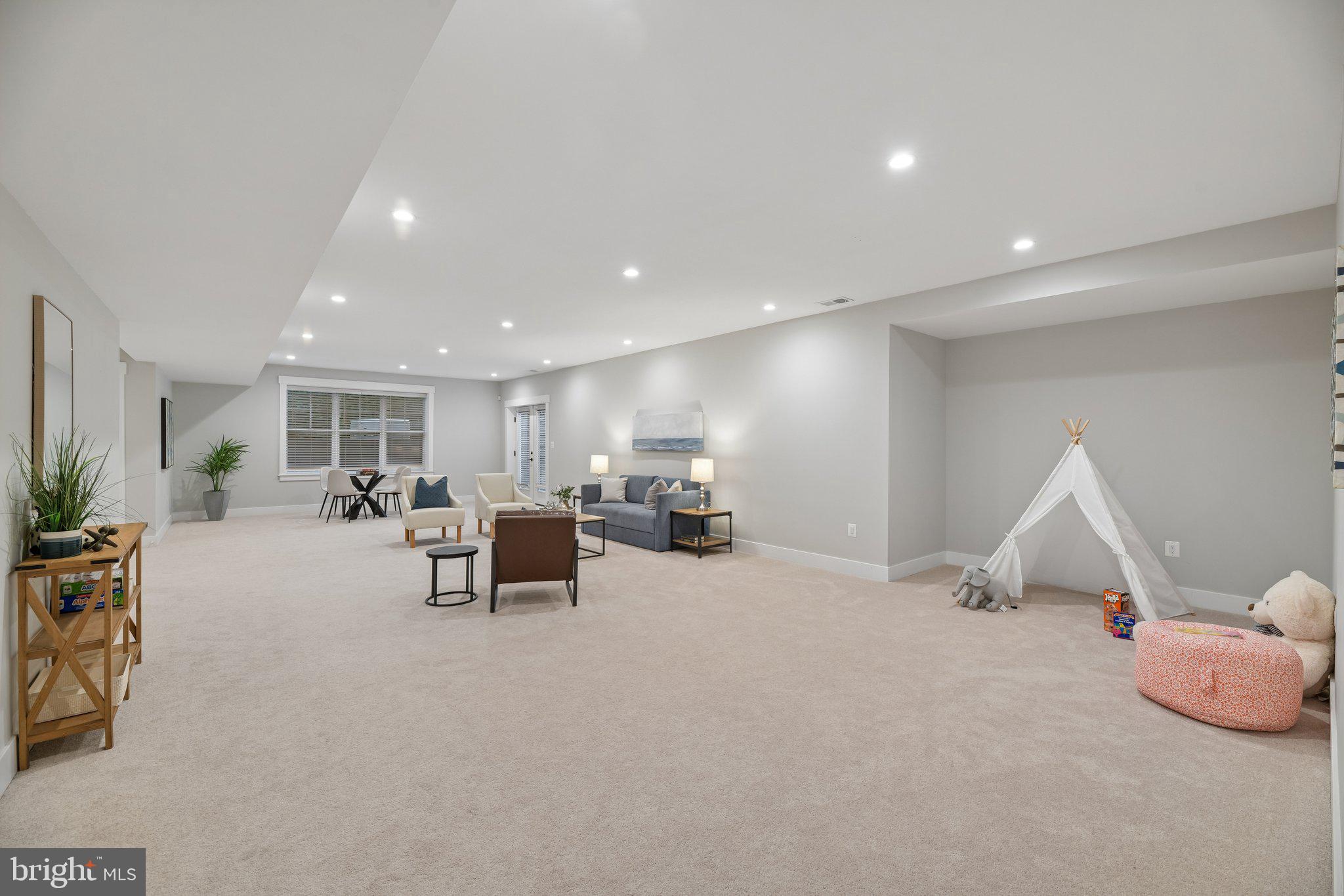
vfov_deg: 81.2
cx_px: 672
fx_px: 523
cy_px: 448
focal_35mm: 14
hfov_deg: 104.3
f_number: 8
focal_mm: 14
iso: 400
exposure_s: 1/10
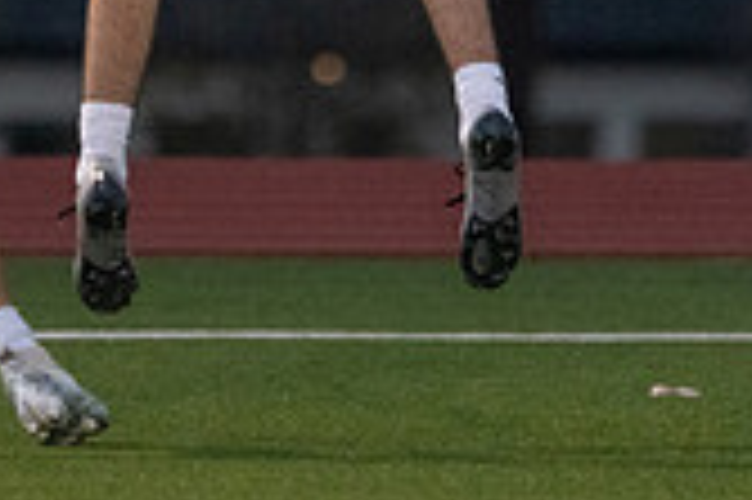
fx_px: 30926
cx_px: 342
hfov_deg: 1.4
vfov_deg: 0.9
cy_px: -349
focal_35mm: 1482
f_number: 5.6
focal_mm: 400
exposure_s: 1/1000
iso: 6400
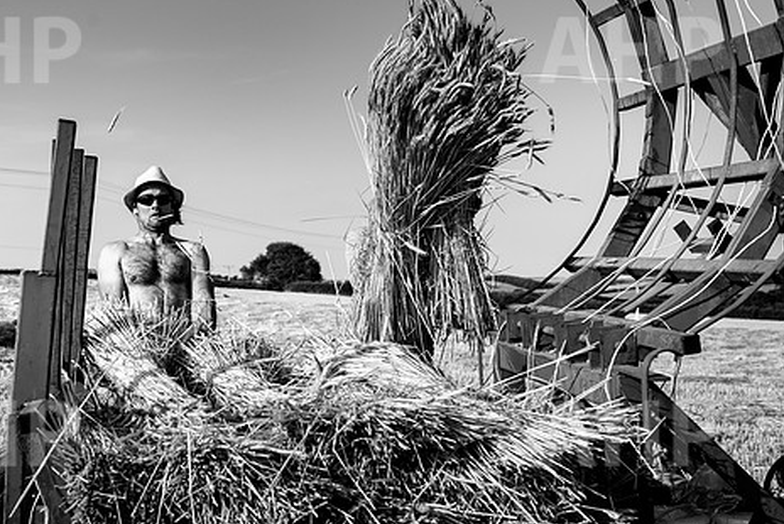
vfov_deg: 24.7
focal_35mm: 55
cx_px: 309
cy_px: 251
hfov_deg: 36.1
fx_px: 1198
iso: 64
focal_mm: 44
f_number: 5.6
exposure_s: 1/1250
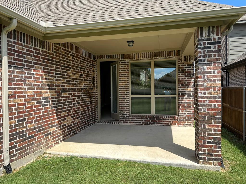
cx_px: 123
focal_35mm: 24
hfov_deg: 71.6
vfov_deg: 56.8
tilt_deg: +0.5
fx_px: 171
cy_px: 92
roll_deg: +1.7
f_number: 1.78
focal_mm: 6.86
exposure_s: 1/2732
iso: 80
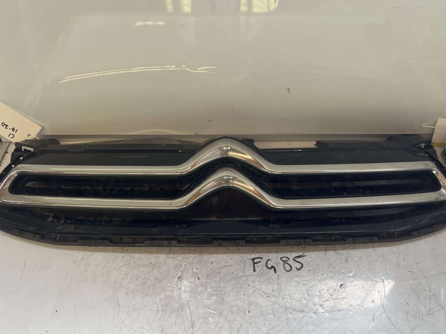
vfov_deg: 48.2
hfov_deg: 61.6
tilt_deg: -47.3
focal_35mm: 29
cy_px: 165
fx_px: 374
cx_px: 214
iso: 50
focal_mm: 5.1
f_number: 1.6
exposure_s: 1/122
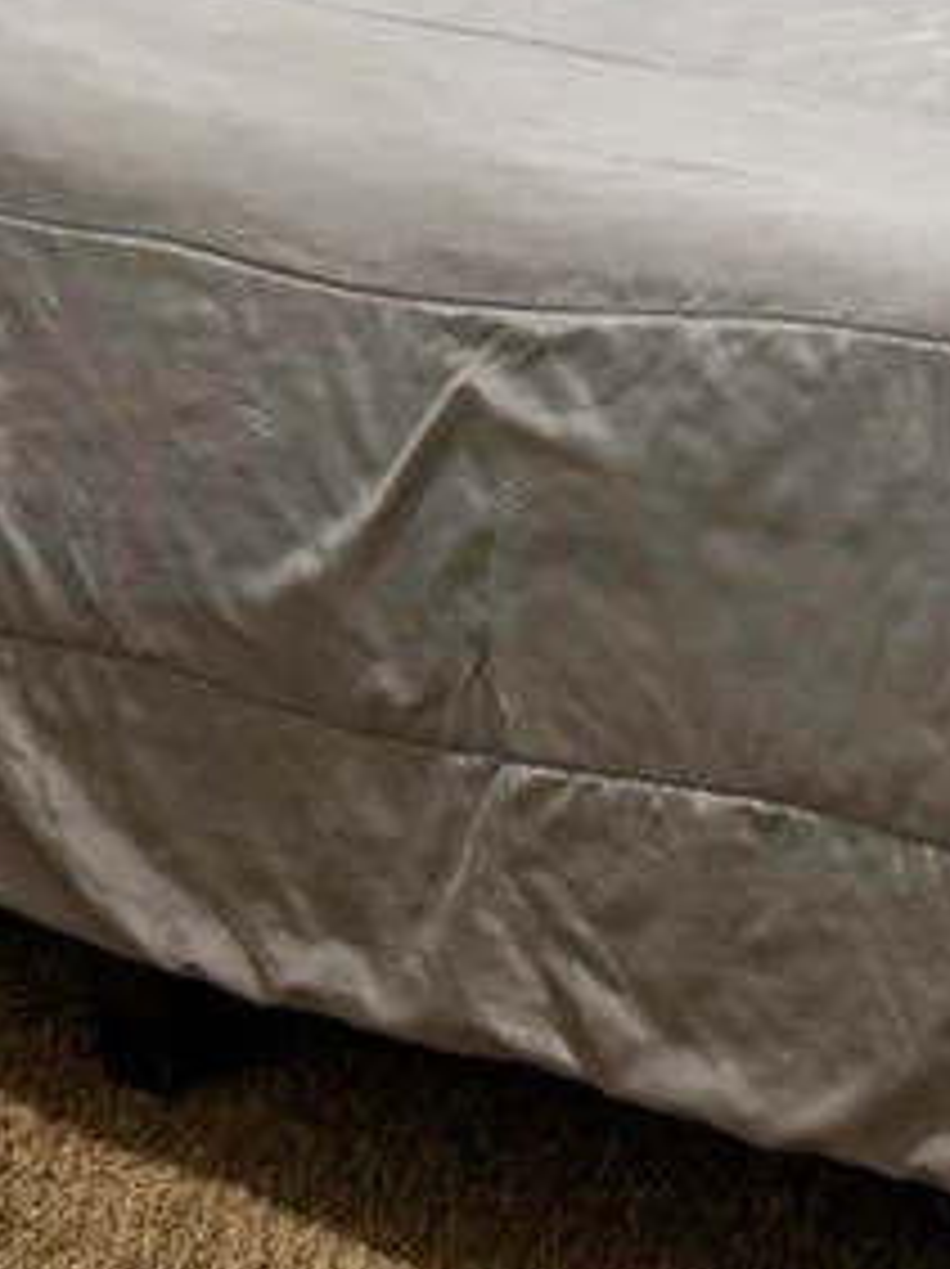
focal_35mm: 109
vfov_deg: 15.9
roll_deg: +0.9
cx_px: 1648
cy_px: -855
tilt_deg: -4.3
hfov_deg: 12.5
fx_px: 3995
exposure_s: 1/60
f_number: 1.78
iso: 250
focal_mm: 6.76
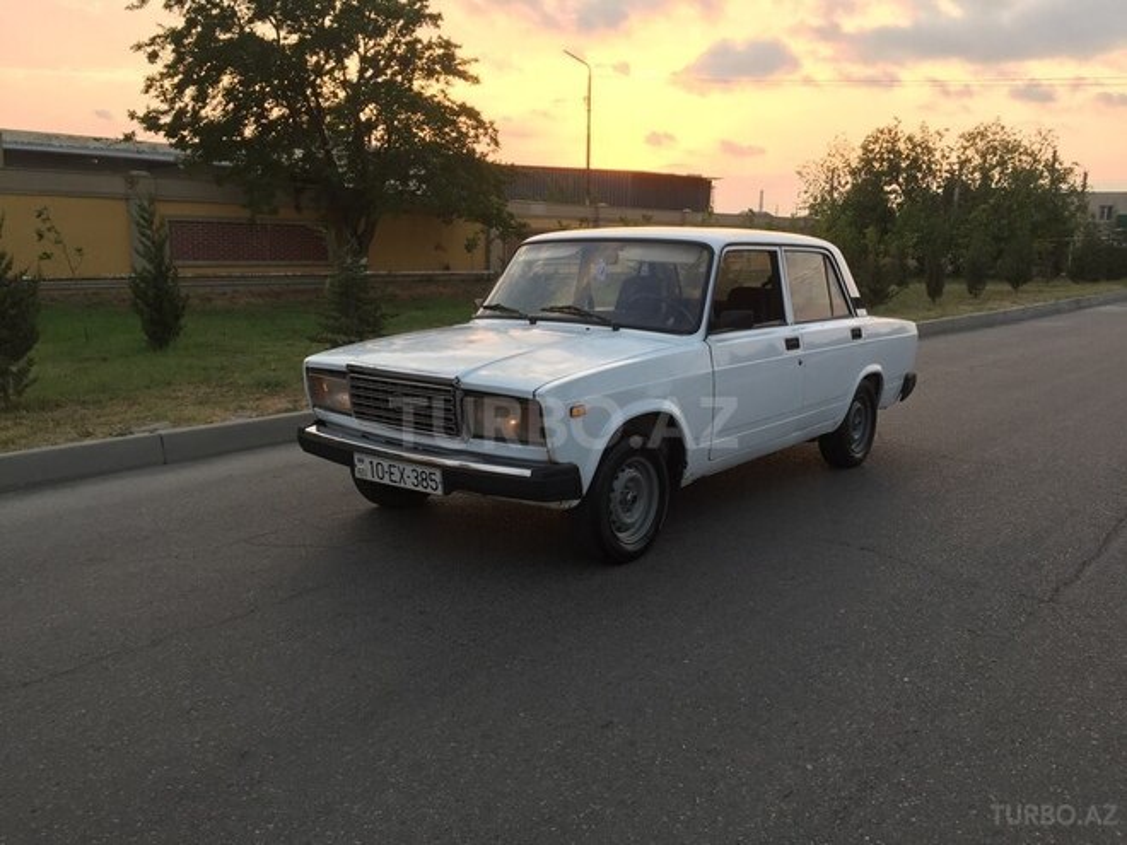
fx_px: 944
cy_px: 422
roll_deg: -1.5
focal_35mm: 29
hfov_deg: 61.7
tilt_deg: -10.0
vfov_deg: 48.2
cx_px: 564
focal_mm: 4.15
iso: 32
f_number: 2.2
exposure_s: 1/100
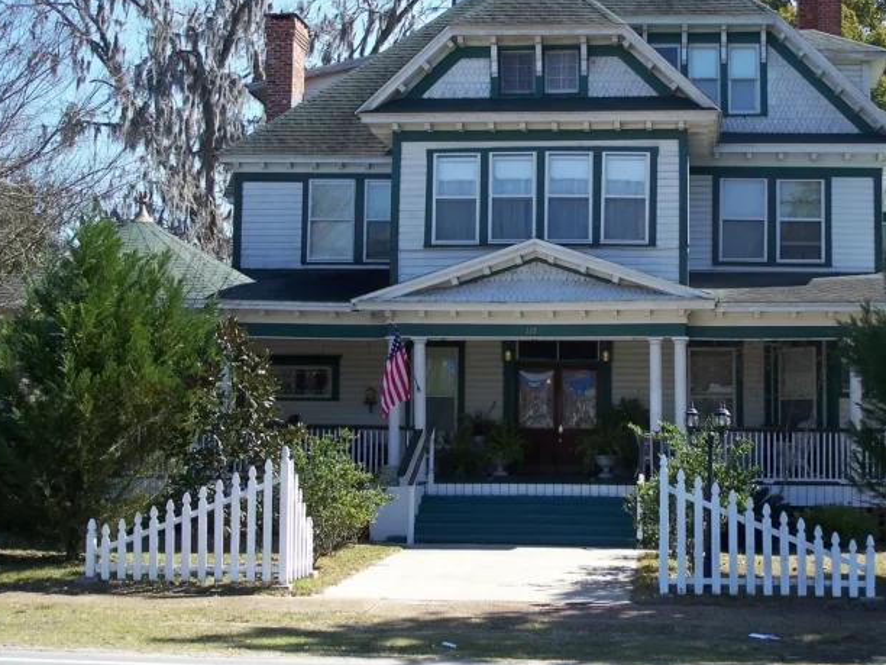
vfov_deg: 22.9
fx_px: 1638
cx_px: 540
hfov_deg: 30.2
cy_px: 285
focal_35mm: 64
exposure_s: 1/400
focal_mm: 10.7
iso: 64
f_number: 3.2
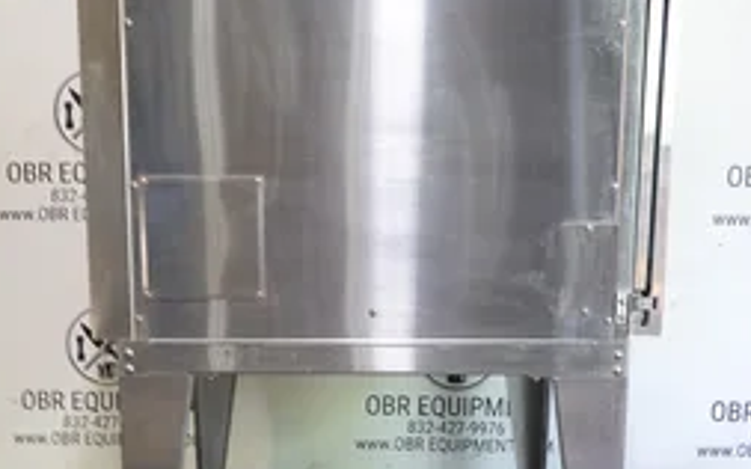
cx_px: 367
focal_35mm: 58
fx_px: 1187
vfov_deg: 22.1
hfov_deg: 35.1
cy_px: 365
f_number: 4
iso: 100
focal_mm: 13.29
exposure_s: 1/4
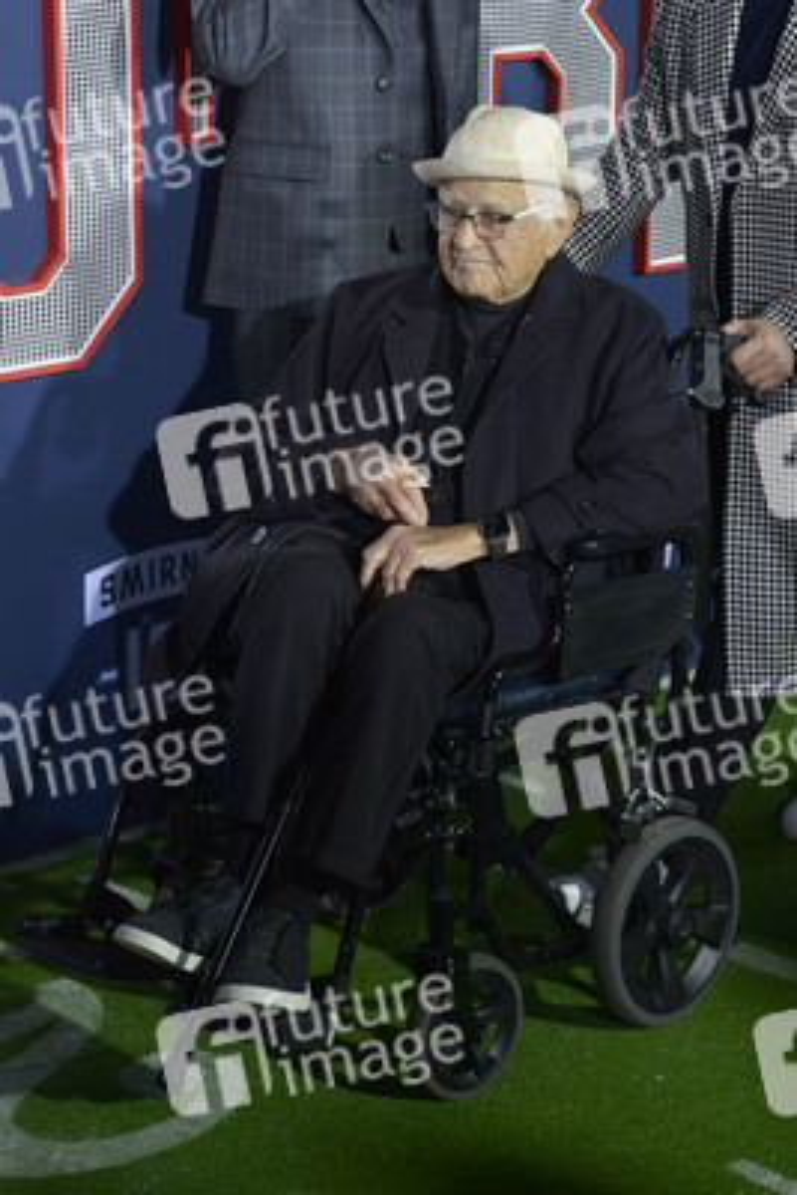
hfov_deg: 19.5
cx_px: 398
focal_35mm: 70
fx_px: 2322
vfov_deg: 28.8
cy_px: 598
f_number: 6.3
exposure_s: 1/320
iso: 2000
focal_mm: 70
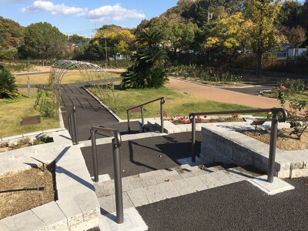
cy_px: 116
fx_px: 258
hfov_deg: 61.7
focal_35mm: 29
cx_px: 154
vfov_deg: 48.2
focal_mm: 4.15
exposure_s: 1/1721
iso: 32
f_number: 2.2
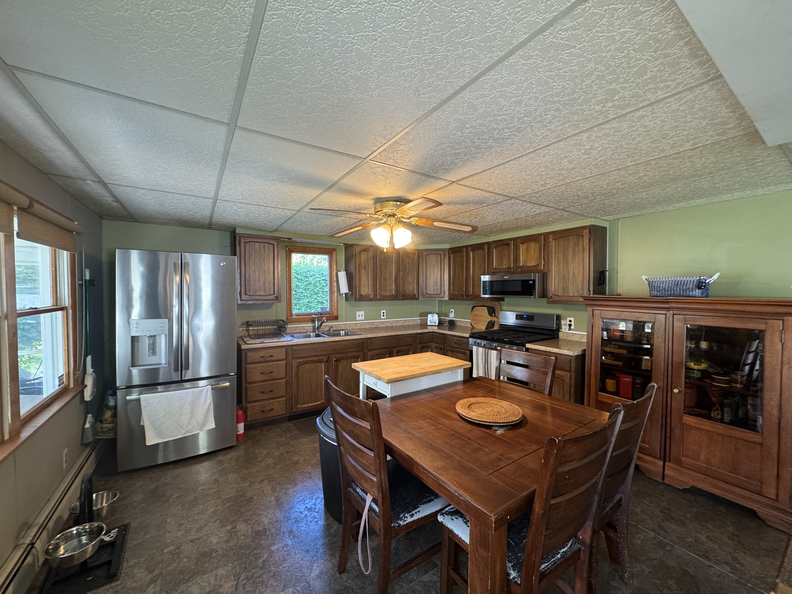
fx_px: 320
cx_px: 396
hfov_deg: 102.1
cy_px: 297
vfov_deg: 85.7
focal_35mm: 14
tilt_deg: +0.1
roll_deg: +0.6
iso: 250
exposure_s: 1/60
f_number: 2.2
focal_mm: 2.22
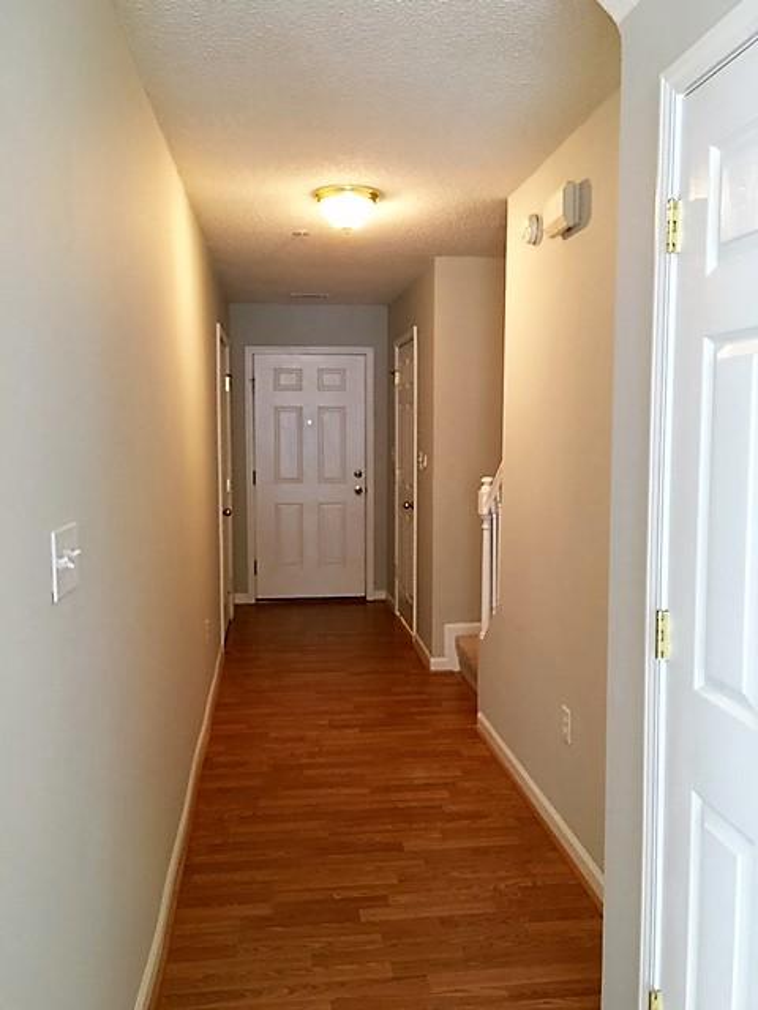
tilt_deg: -5.7
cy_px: 505
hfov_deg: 48.2
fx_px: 847
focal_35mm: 29
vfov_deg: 61.7
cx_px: 379
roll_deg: +0.5
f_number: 2.2
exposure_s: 1/10
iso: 80
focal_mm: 4.15
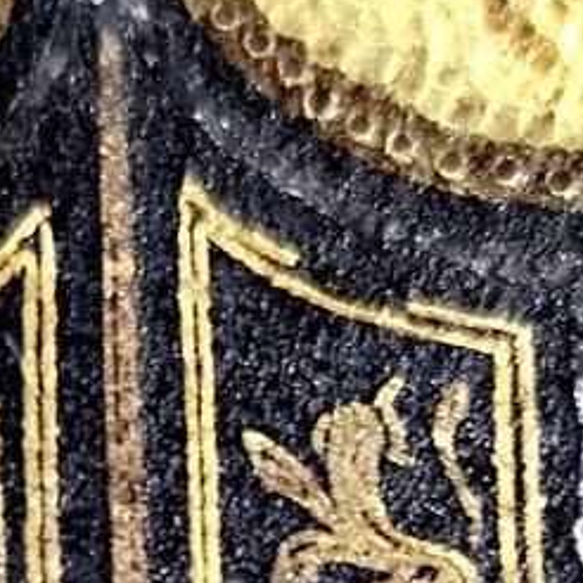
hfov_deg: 10.6
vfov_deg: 10.2
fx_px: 3144
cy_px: 943
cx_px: 182
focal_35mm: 165
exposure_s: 1/25
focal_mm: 6.14
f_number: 1.65
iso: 500
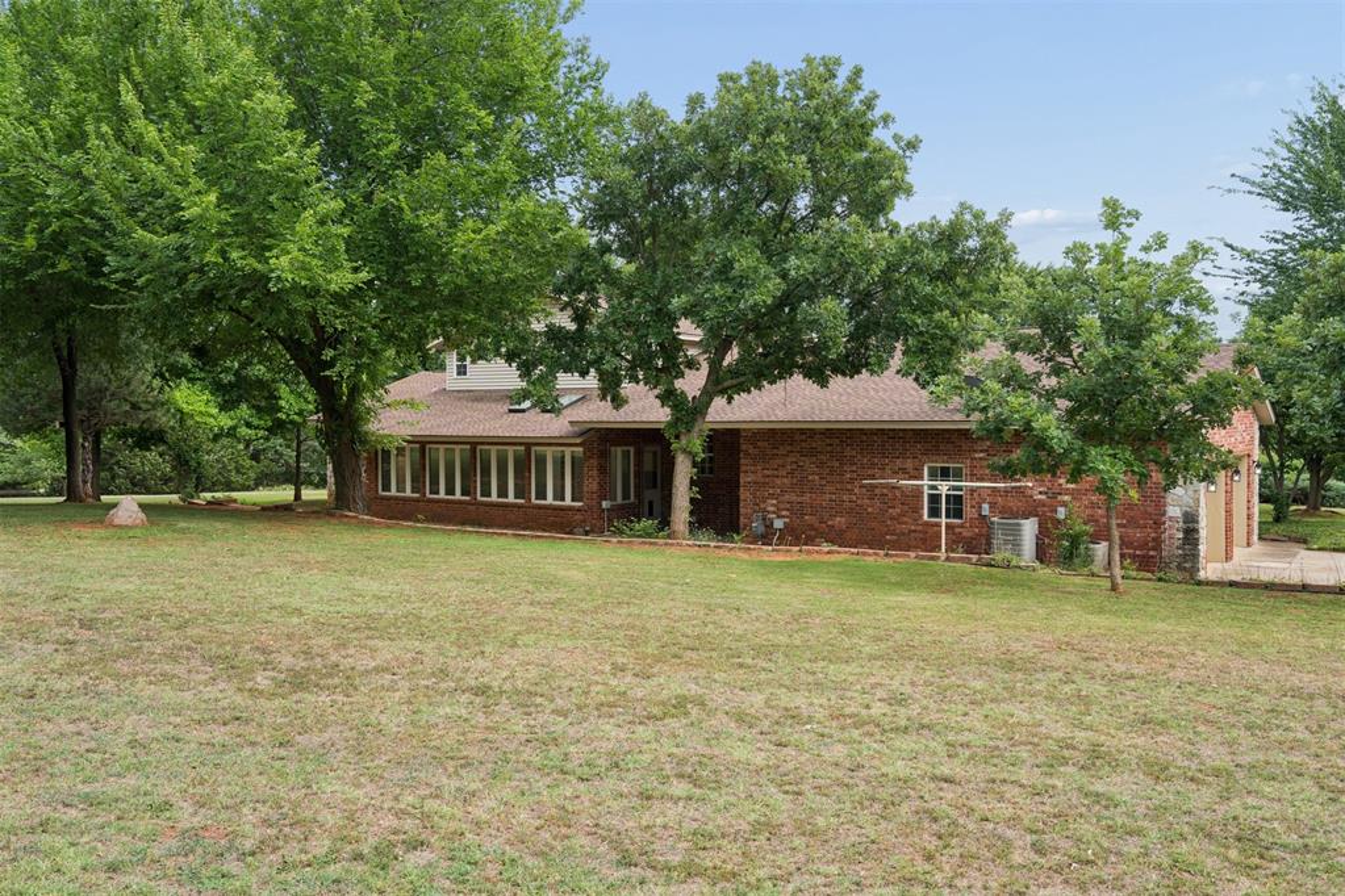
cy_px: 448
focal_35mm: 30
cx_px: 672
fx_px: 1121
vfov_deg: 43.6
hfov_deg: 61.9
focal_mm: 30
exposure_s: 1/125
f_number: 8
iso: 200
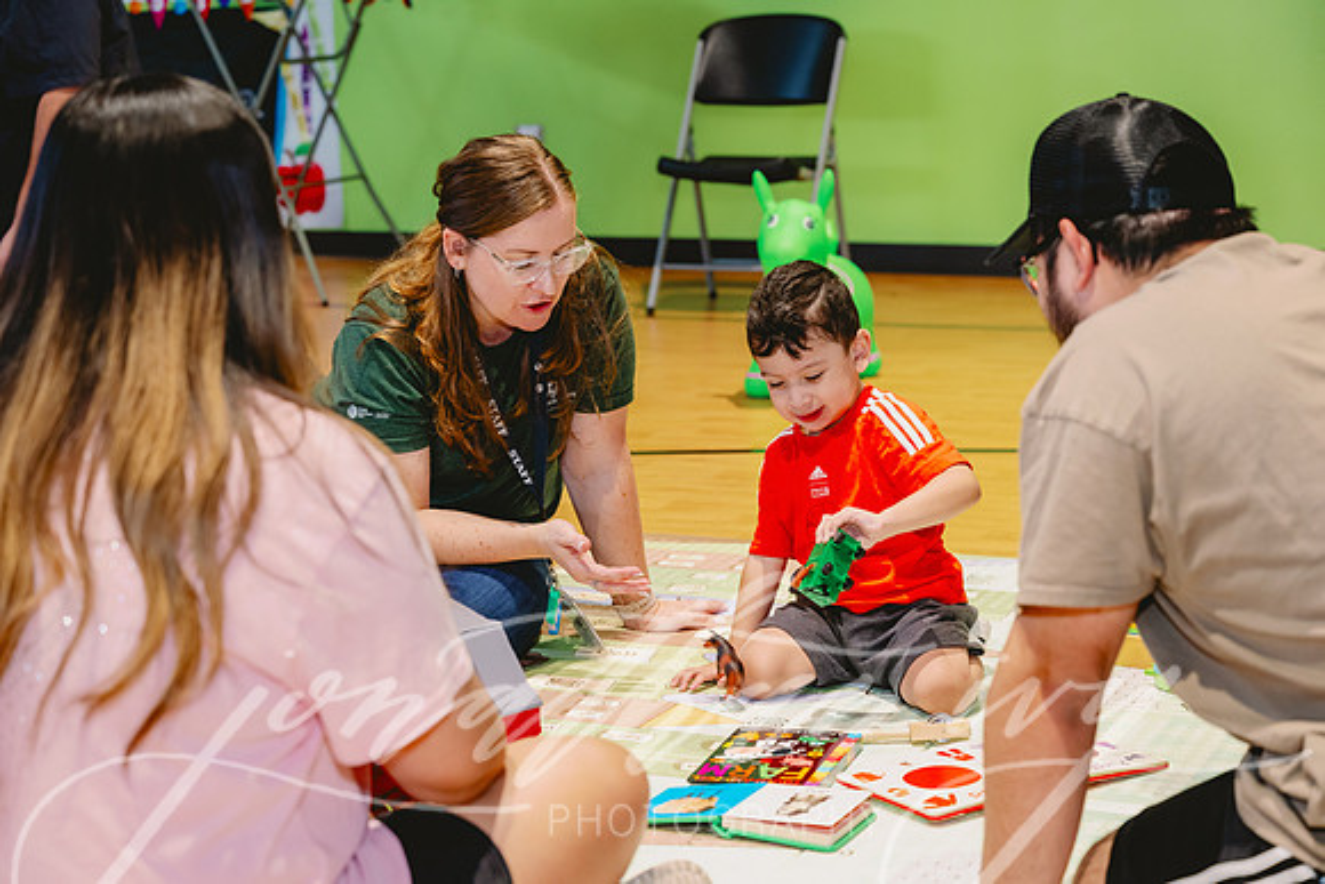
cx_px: 662
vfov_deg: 20.0
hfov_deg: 29.6
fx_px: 2503
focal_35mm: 68
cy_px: 442
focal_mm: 68
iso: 1600
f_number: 4
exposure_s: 1/200
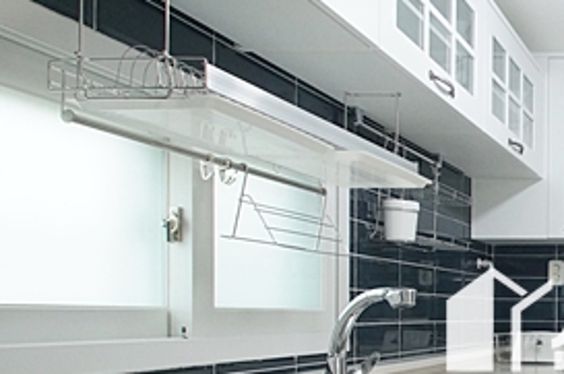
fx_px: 688
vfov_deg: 29.5
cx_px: 700
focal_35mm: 44
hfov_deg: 34.3
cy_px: 312
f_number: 9
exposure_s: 1/40
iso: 800
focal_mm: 10
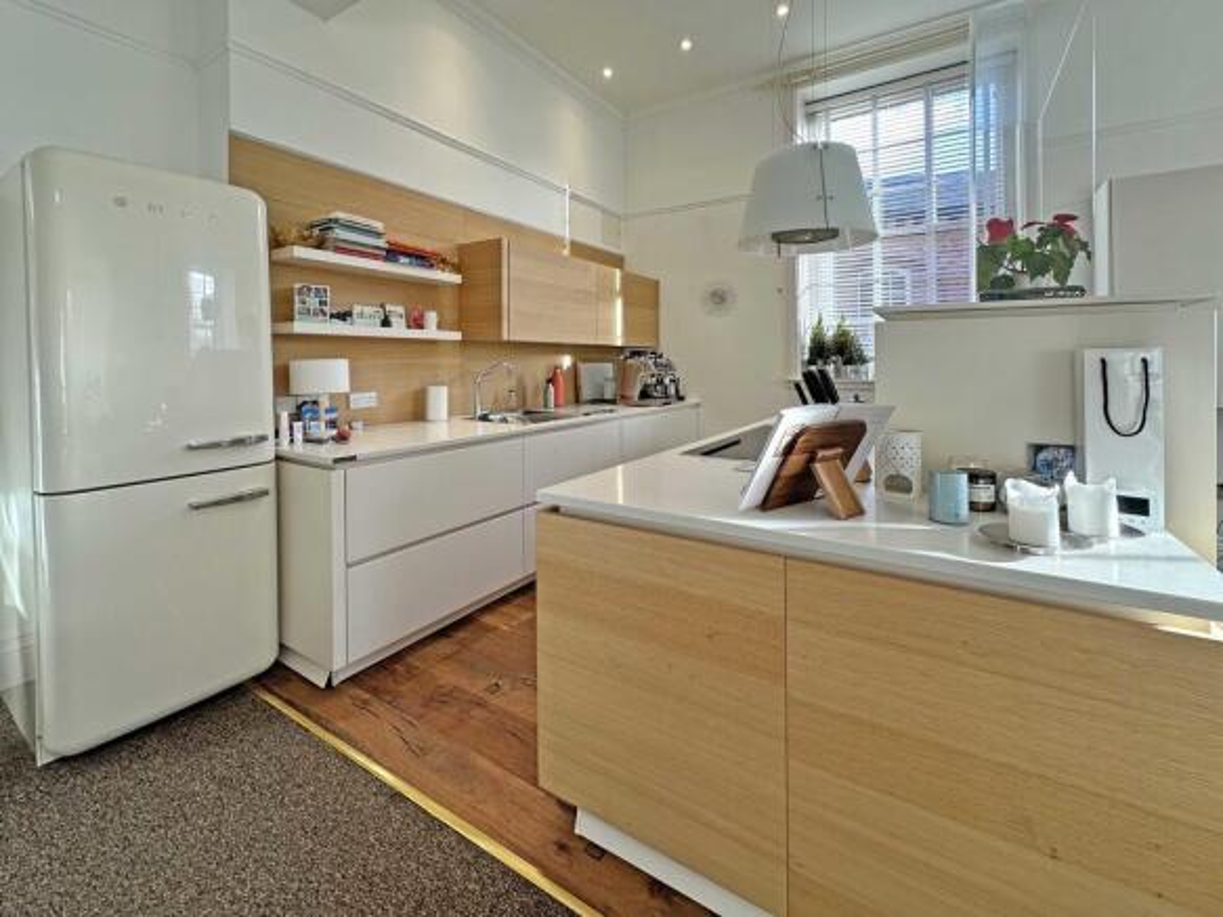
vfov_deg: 85.7
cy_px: 458
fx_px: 495
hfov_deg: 102.1
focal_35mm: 14
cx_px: 612
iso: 50
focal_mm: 2.22
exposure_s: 1/100
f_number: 2.2
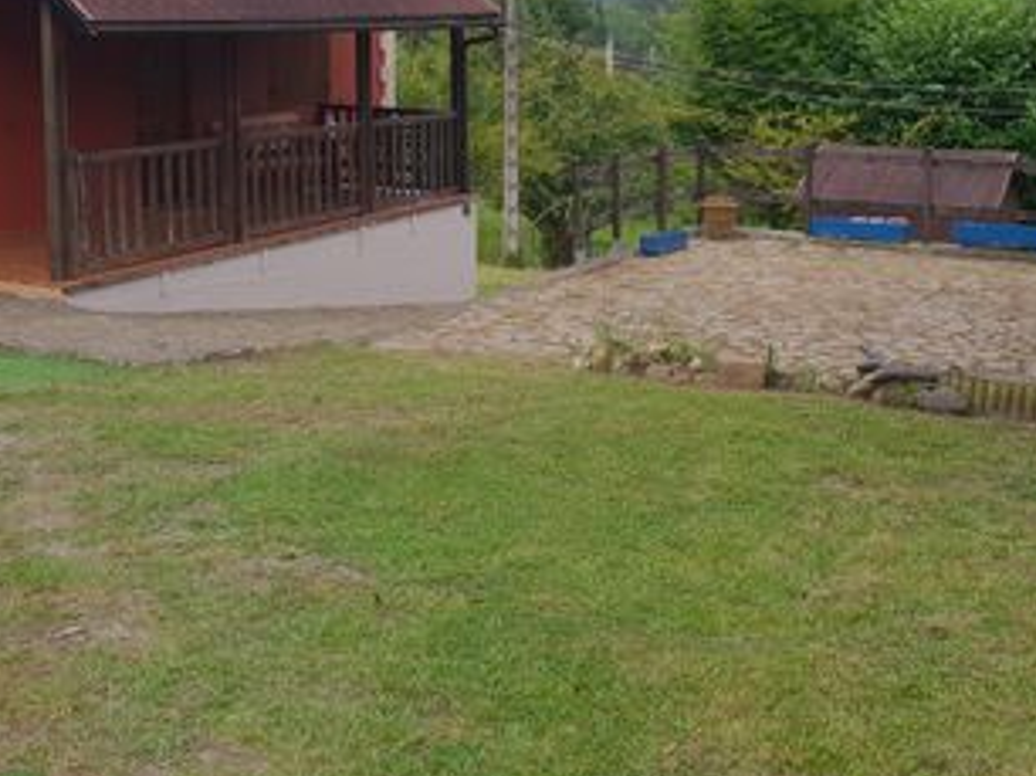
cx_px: 579
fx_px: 1525
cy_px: 180
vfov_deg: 28.1
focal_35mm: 51
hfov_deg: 37.5
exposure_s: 1/216
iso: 50
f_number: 2.4
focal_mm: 4.3
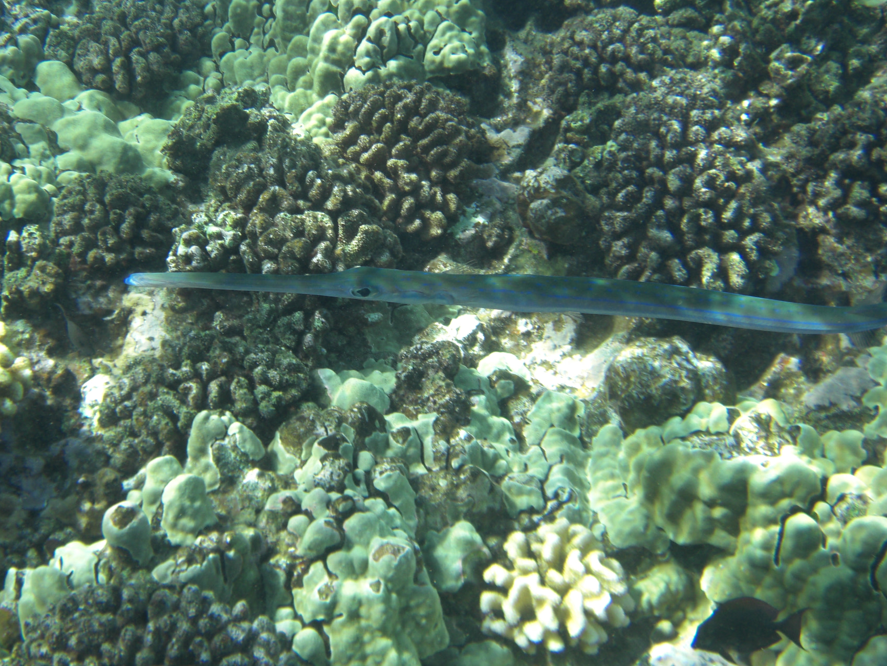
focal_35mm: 46
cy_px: 290
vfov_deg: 31.5
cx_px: 352
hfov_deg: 41.0
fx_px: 1179
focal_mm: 7.9
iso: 80
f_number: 2.8
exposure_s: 1/200
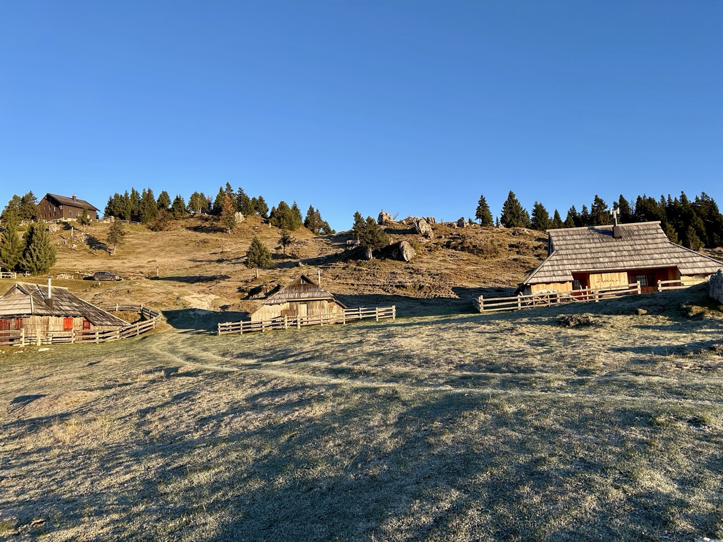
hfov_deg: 67.3
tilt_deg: -1.2
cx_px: 362
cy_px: 271
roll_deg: -0.1
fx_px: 543
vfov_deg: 53.1
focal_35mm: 26
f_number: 1.5
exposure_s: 1/1009
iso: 50
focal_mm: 5.7
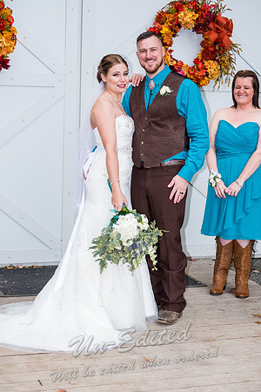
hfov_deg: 18.2
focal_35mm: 75
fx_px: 816
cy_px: 196
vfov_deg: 27.0
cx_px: 130
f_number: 2.8
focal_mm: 50
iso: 1600
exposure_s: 1/200
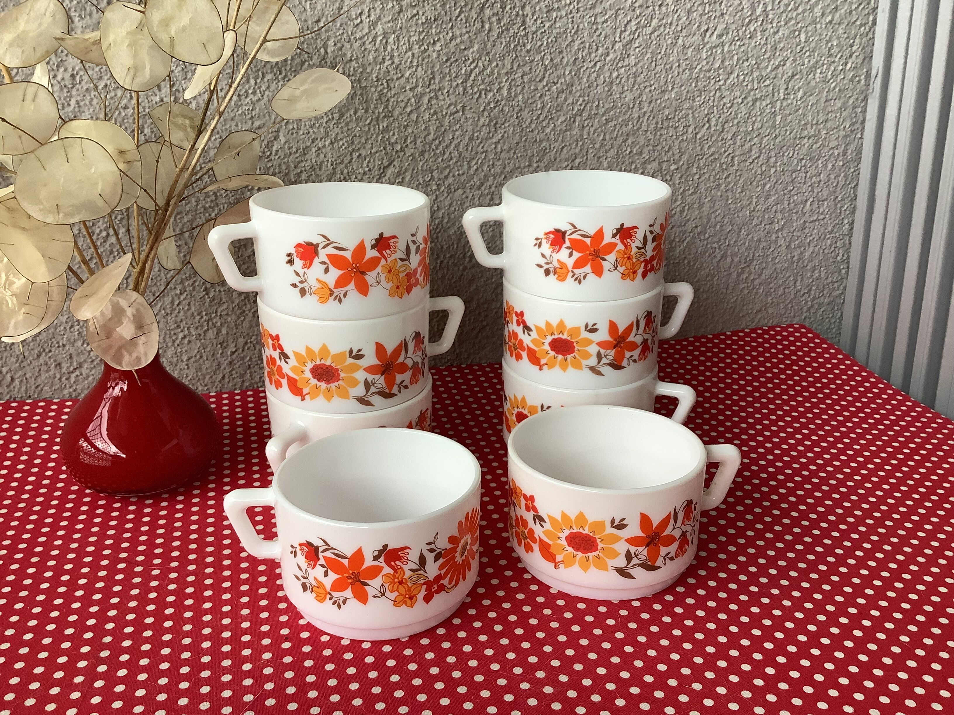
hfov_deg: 58.4
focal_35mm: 31
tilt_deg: -18.5
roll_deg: +0.4
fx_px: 854
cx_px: 477
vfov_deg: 45.4
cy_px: 358
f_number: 2.4
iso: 80
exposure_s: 1/100
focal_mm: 3.3
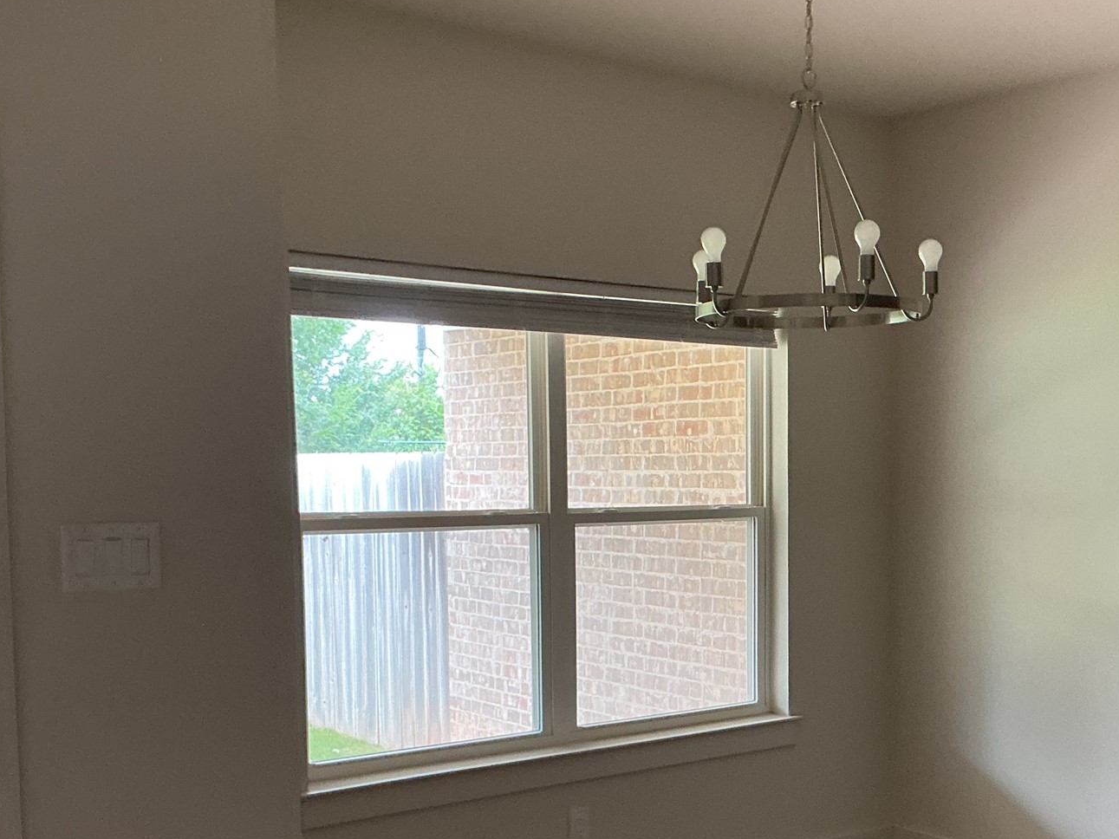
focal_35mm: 46
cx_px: 741
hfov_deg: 40.8
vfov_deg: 31.1
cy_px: 599
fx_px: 1487
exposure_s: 1/60
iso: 160
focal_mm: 3
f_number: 1.8
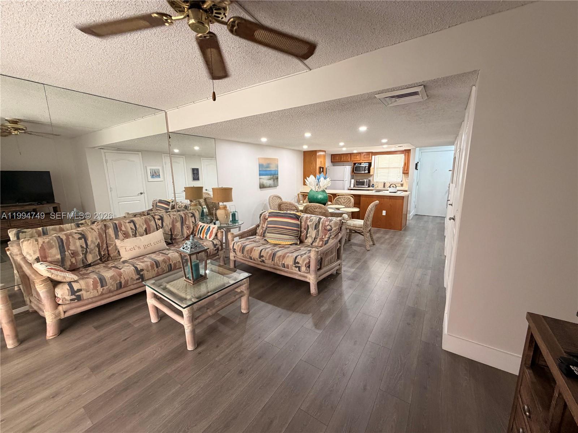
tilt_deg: -10.3
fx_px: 234
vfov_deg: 85.7
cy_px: 216
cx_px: 289
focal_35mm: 14
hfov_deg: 102.1
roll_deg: +1.2
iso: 320
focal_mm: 2.22
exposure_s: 1/85
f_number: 2.2
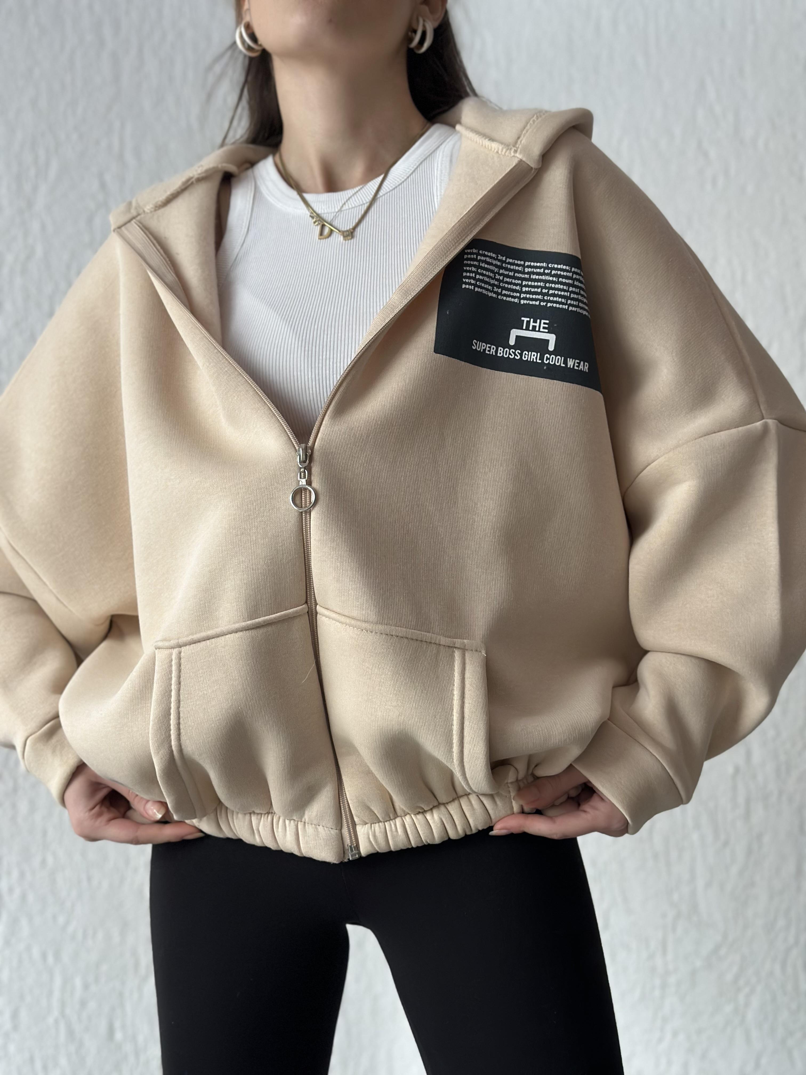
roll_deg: +0.6
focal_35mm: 48
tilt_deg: +4.4
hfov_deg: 30.3
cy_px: 538
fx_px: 1490
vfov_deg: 39.7
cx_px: 403
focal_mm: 6.86
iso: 200
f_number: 1.78
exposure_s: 1/60
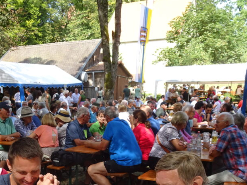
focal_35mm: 47
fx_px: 335
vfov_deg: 29.7
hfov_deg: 39.8
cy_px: 163
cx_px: 79
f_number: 3.5
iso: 80
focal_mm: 4.1
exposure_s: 1/160
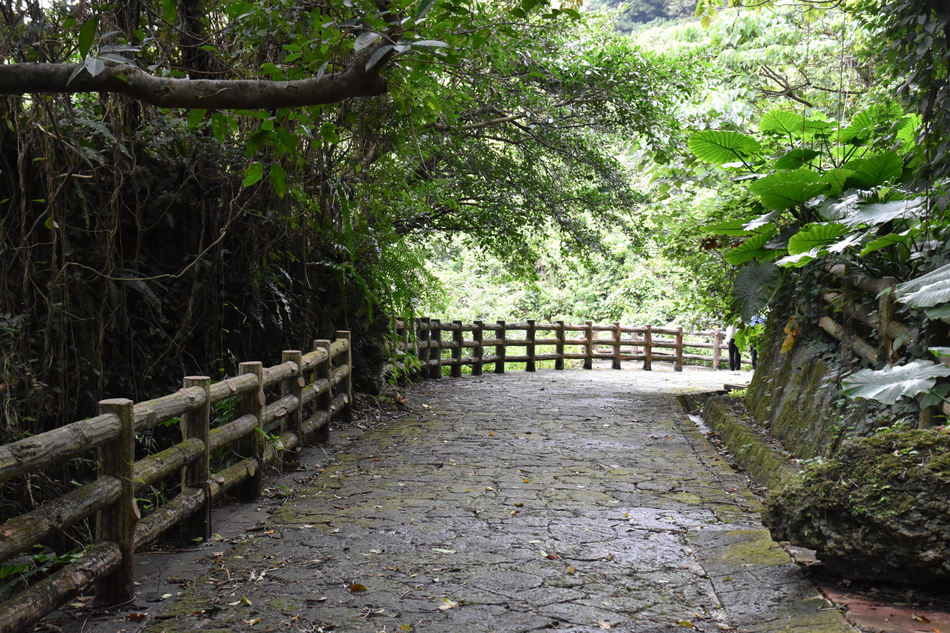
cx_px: 475
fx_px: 1267
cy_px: 316
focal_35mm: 48
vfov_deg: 28.1
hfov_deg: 41.1
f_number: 5.6
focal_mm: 32
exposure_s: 1/125
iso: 2500
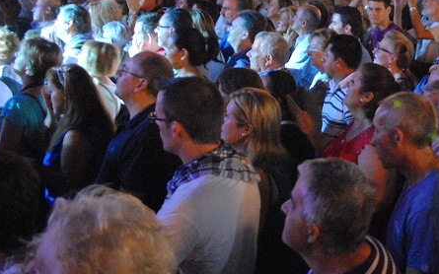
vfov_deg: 21.2
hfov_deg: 30.8
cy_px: 26
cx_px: 469
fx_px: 718
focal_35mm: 60
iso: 1600
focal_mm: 18
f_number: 3.5
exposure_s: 1/13
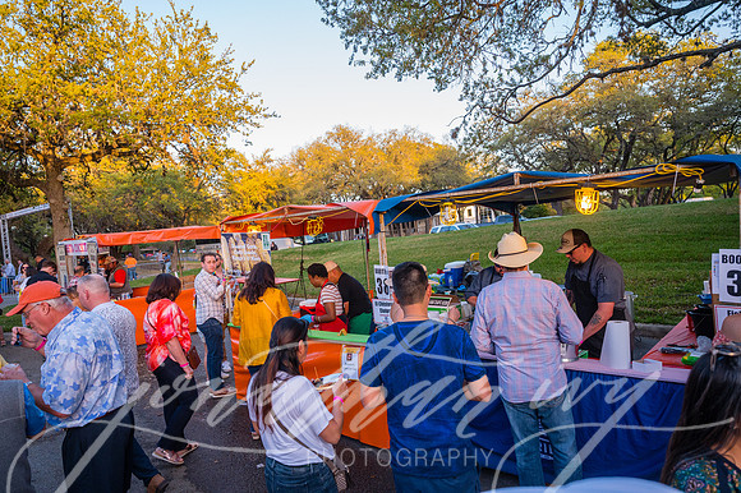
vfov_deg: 53.1
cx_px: 370
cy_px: 246
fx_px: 494
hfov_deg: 73.8
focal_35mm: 24
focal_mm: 24
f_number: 4
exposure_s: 1/800
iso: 1600
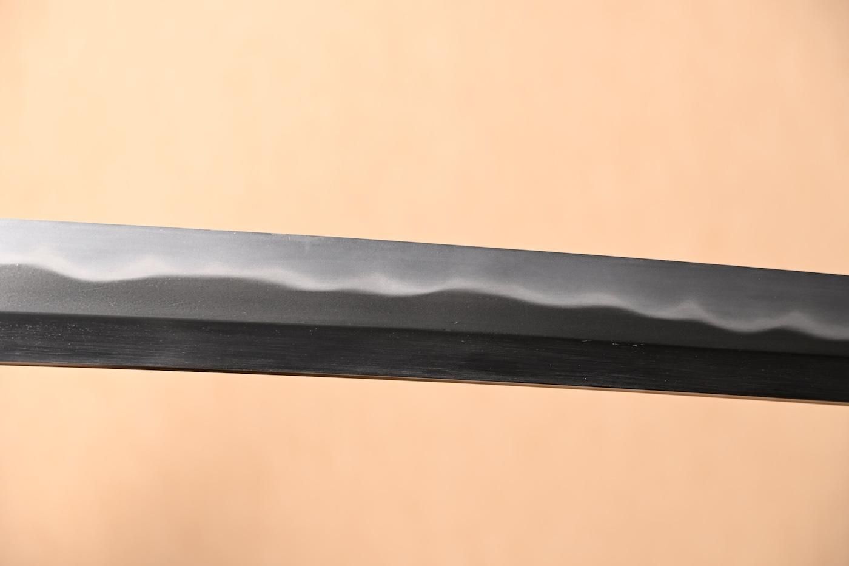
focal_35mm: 99
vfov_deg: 13.8
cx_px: 424
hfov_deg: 20.6
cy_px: 283
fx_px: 2334
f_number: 5
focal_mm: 66
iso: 100
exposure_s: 1/2
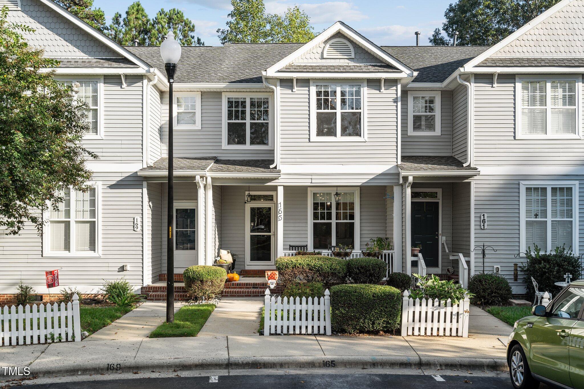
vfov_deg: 37.8
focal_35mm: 35
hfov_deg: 54.4
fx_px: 568
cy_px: 194
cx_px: 292
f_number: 5.6
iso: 100
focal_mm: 35
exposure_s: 1/90
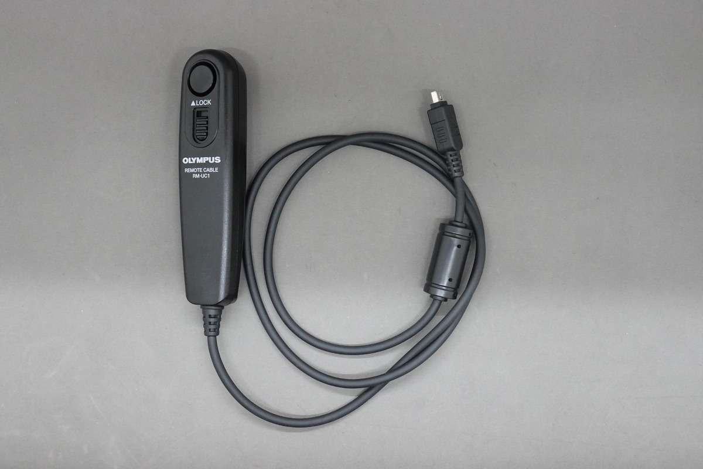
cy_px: 234
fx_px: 879
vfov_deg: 29.9
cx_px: 352
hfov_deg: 43.6
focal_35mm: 45
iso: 1600
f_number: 5.6
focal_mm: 16.54
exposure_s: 1/50
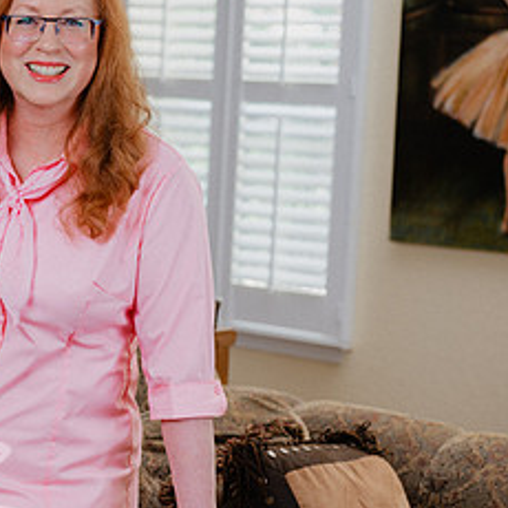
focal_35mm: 107
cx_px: -117
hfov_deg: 15.6
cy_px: 317
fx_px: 1777
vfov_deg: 16.3
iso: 80
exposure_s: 1/30
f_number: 2.8
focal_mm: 50
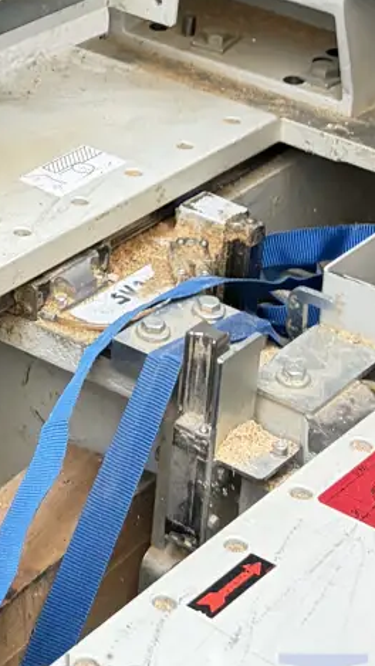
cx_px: -16
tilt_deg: -20.9
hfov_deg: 10.4
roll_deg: -2.2
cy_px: 43
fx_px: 2049
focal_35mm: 116
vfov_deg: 18.1
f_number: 1.6
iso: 250
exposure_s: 1/60
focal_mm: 5.96
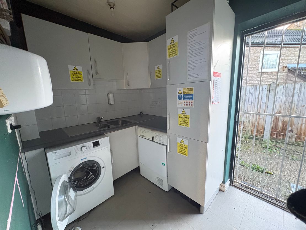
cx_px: 153
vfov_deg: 85.7
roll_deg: +2.2
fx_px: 124
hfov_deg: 102.1
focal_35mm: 14
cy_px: 115
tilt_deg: -9.8
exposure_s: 1/53
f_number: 2.2
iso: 1000
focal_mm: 2.22
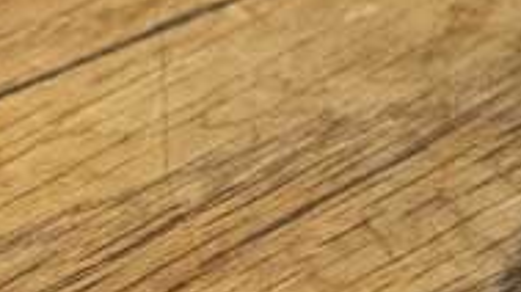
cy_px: -321
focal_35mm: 333
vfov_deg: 3.6
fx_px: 4597
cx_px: -1067
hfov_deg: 6.0
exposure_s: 1/200
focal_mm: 50
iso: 12800
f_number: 5.6
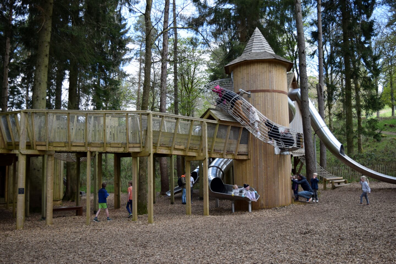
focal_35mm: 34
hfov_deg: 55.1
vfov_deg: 38.4
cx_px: 198
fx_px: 379
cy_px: 132
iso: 640
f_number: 4
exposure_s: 1/1000
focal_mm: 23
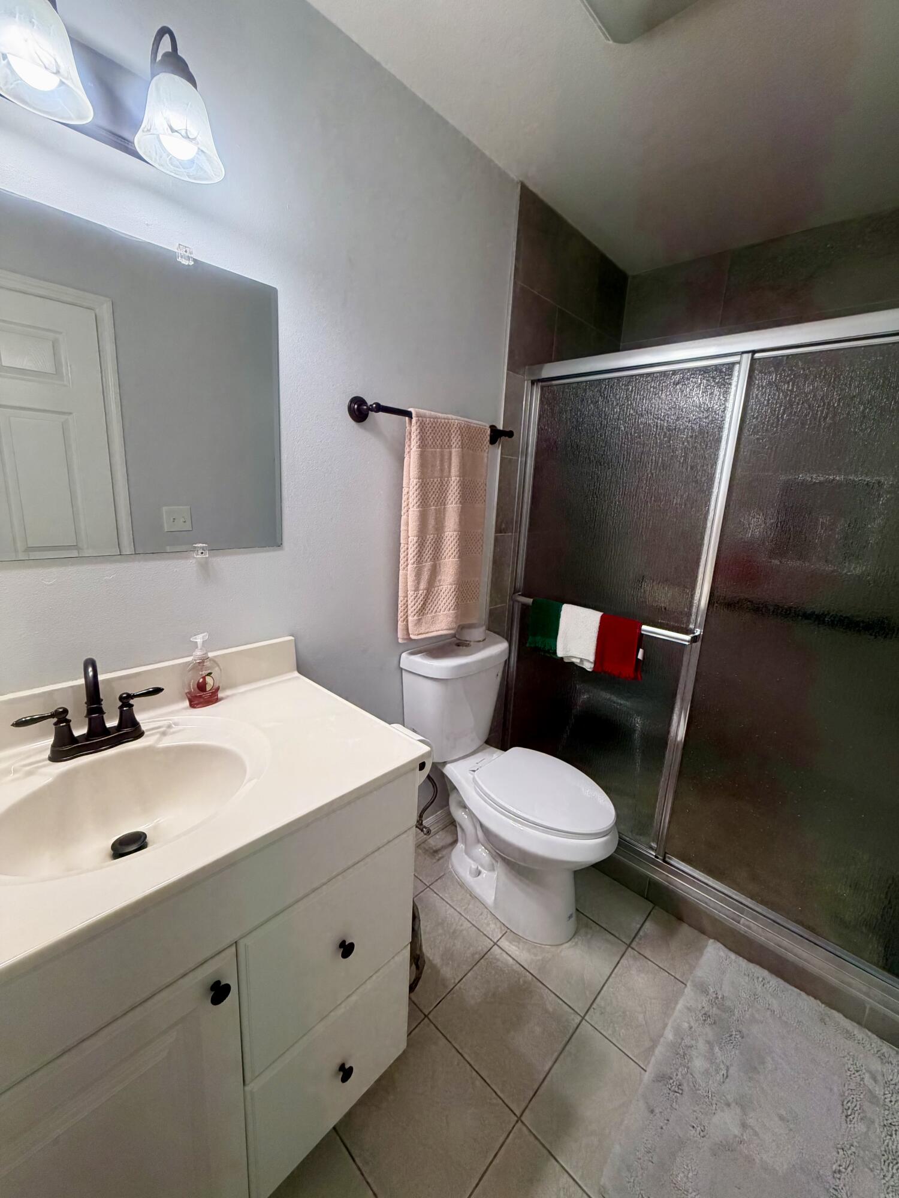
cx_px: 450
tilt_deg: -12.9
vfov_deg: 102.1
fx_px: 485
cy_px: 599
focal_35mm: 14
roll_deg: -3.5
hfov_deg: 85.7
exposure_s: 1/120
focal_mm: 2.22
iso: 200
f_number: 2.2
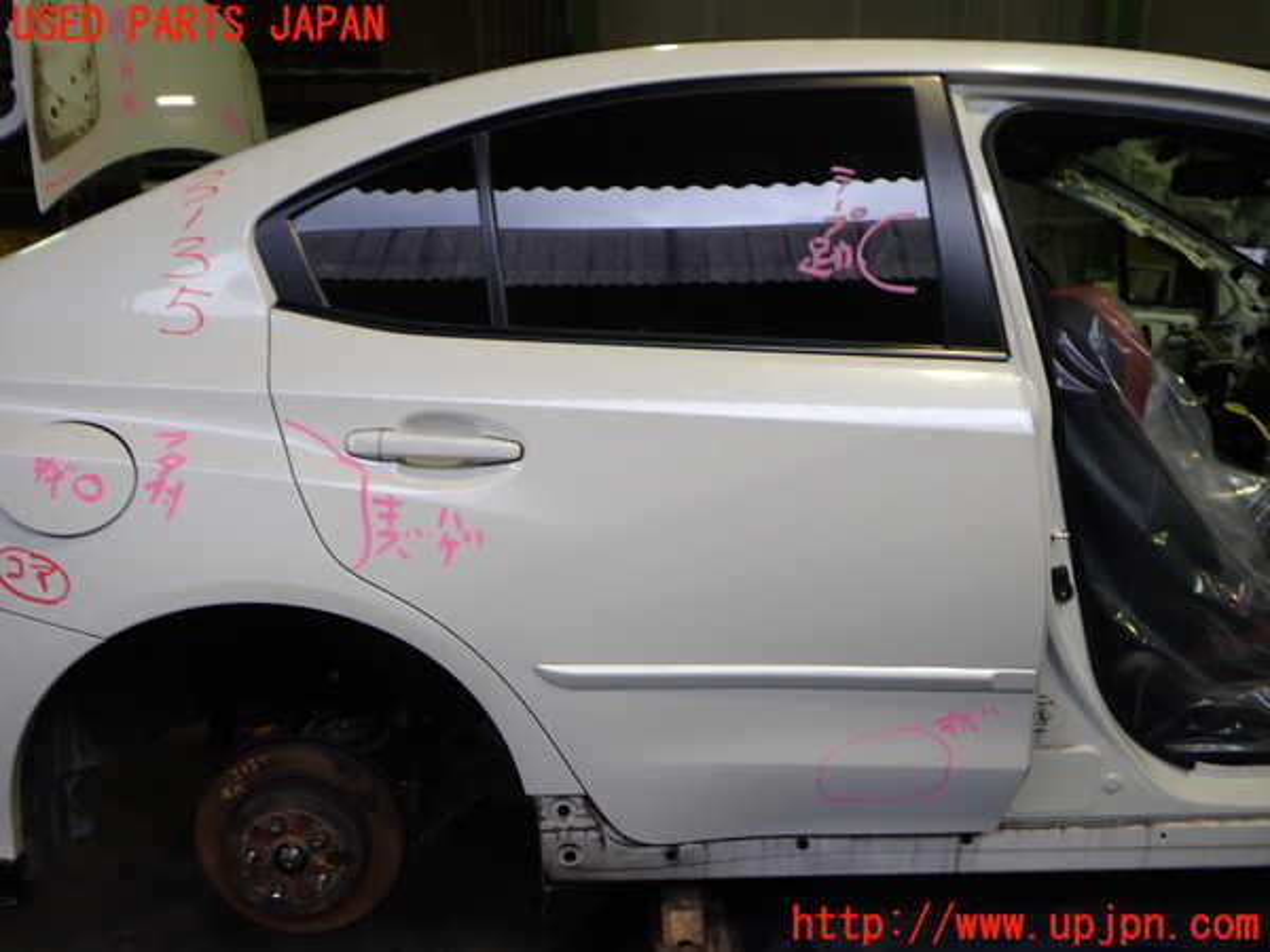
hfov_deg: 60.0
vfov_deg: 46.8
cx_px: 635
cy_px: 476
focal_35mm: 30
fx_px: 1101
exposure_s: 1/80
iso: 200
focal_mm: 5.4
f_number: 2.3
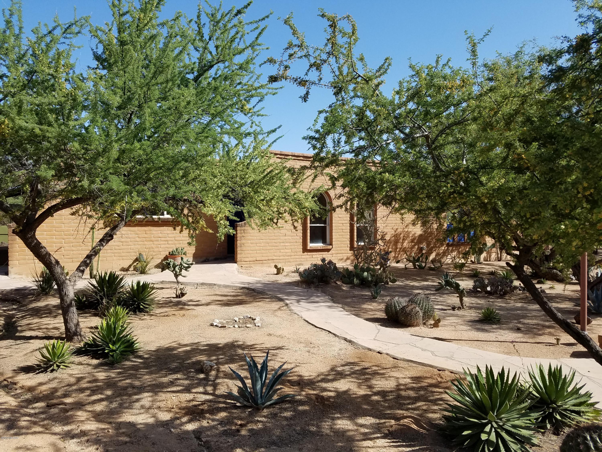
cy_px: 226
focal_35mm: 26
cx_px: 301
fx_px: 452
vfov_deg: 53.1
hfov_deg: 67.3
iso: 50
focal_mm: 4.2
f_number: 1.7
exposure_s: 1/1992
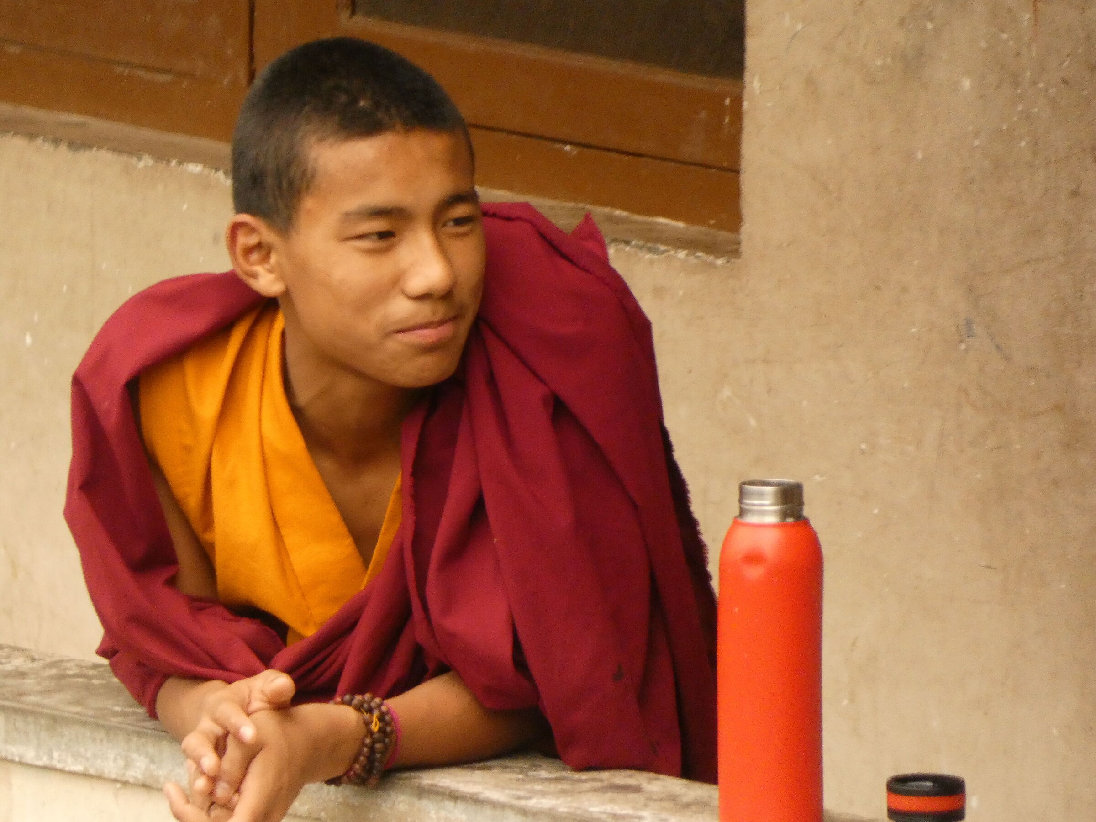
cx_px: 548
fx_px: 37994
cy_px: 411
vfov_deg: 1.2
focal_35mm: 1200
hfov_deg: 1.7
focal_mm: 215
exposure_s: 1/250
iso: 800
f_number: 5.9
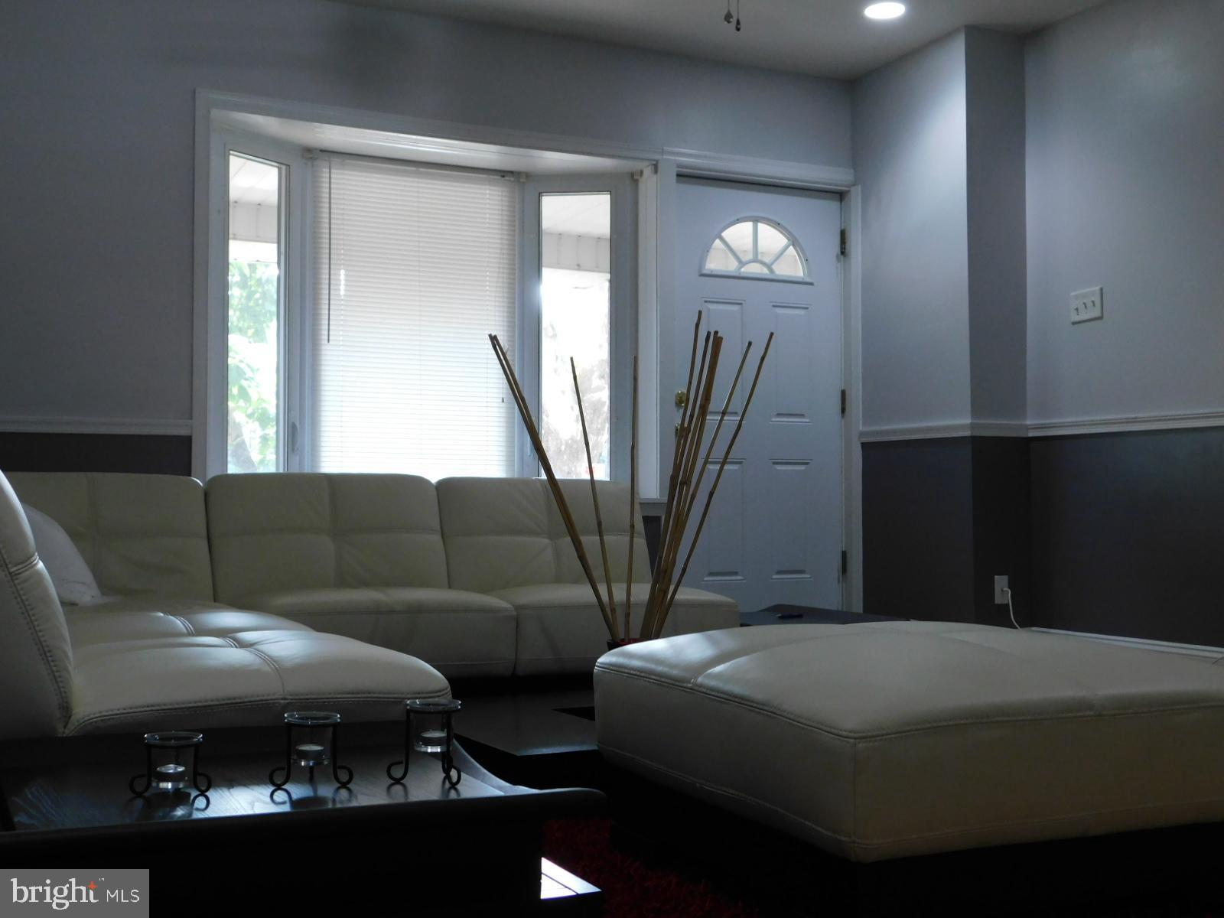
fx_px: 1414
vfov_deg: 36.0
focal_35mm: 40
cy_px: 459
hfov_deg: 46.8
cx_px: 612
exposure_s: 1/30
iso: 250
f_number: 3.6
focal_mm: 7.1
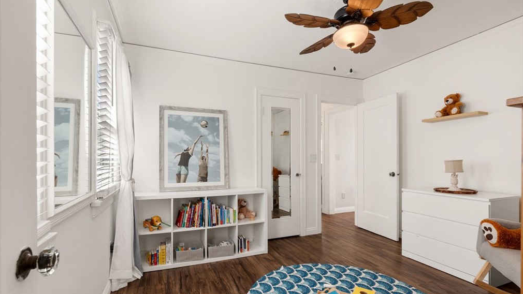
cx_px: 259
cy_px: 159
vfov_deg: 63.8
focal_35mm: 17
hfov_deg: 95.9
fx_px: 236
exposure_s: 1/6
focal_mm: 16
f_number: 9
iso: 100
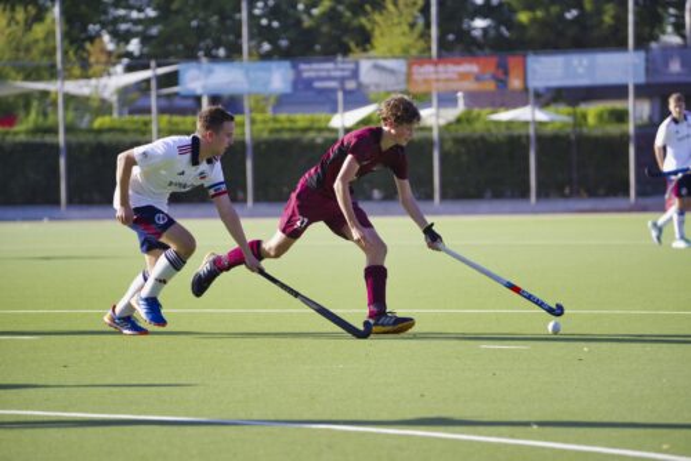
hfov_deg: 9.8
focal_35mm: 210
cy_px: 230
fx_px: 4033
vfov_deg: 6.6
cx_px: 346
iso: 1600
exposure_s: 1/4000
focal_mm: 210
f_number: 5
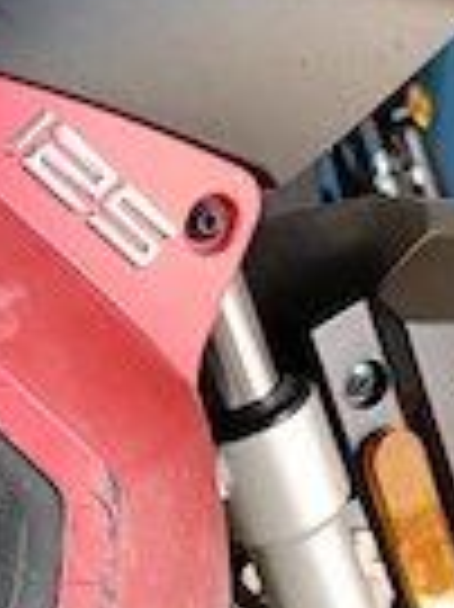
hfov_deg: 20.1
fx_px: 1191
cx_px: -103
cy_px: 617
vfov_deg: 26.9
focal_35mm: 68
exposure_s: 1/100
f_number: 1.65
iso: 640
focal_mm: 6.14
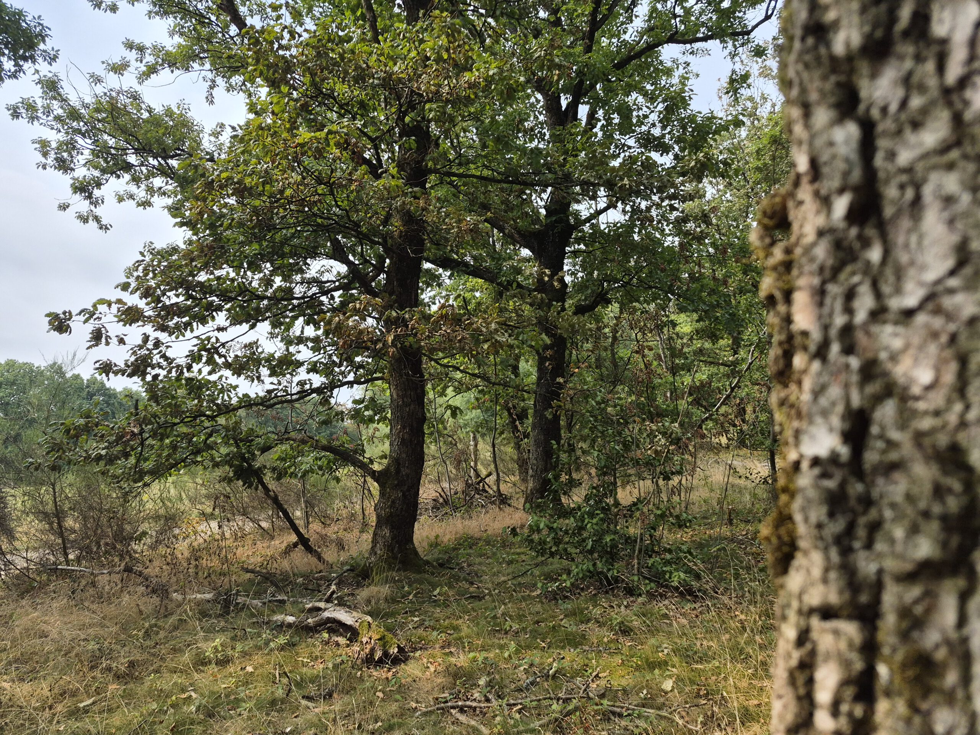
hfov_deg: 73.9
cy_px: 368
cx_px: 490
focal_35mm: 23
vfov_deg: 58.9
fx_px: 651
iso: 80
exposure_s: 1/5072
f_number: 1.8
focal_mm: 5.4
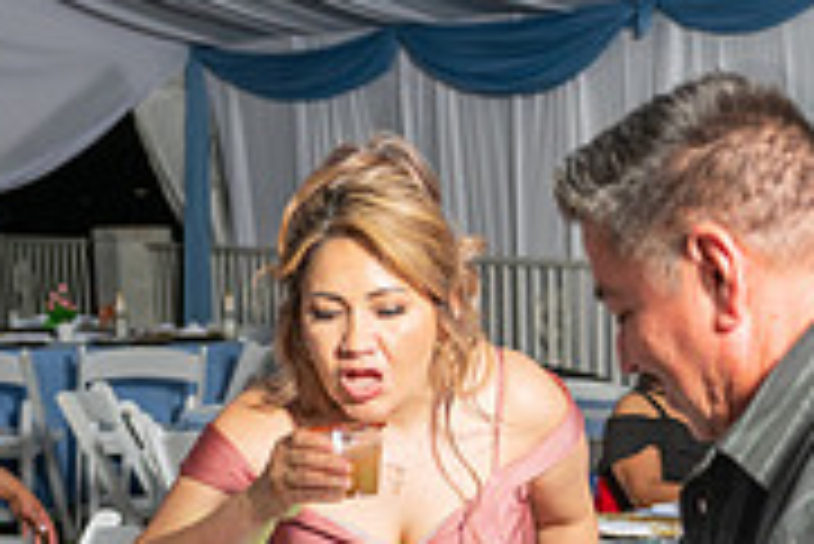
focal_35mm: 122
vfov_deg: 11.0
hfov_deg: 16.6
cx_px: 697
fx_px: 2761
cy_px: 717
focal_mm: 38
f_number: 3.5
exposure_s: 1/125
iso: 250
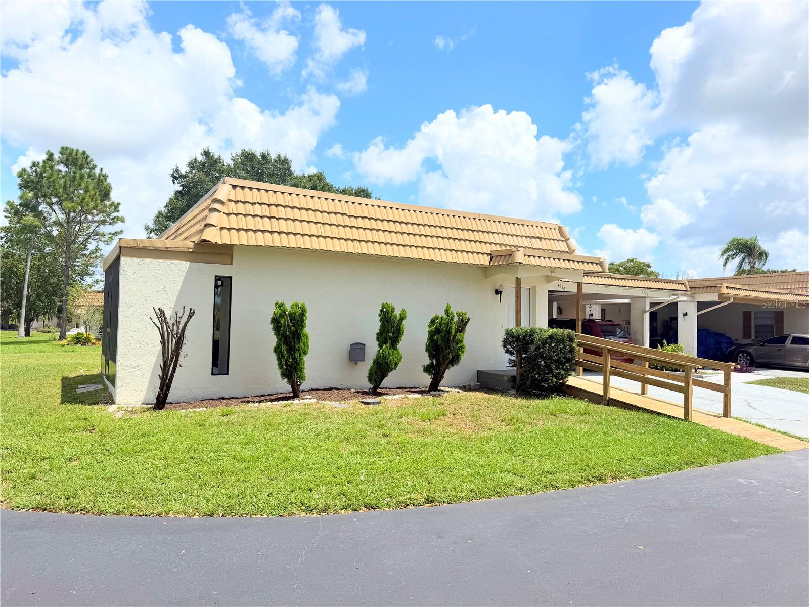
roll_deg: -1.5
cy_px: 304
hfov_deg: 71.6
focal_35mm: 24
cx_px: 404
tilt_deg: +2.1
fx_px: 561
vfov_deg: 56.8
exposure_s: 1/7353
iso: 80
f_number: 1.78
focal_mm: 6.76
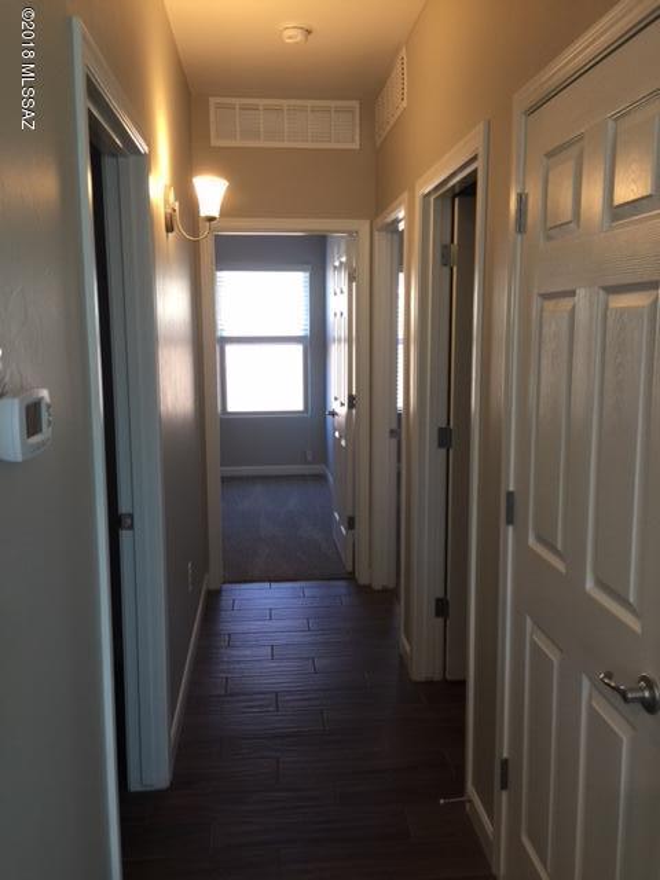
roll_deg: +1.3
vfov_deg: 61.7
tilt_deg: -7.6
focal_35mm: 29
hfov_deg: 48.2
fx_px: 737
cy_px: 440
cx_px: 330
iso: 32
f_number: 2.2
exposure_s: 1/15
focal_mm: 4.15
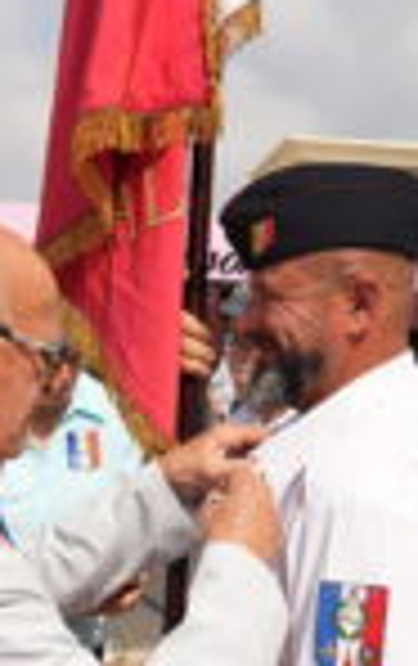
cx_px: 139
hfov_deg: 19.7
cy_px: 475
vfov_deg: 30.6
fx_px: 1198
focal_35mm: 66
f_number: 5.6
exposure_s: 1/640
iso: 100
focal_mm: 24
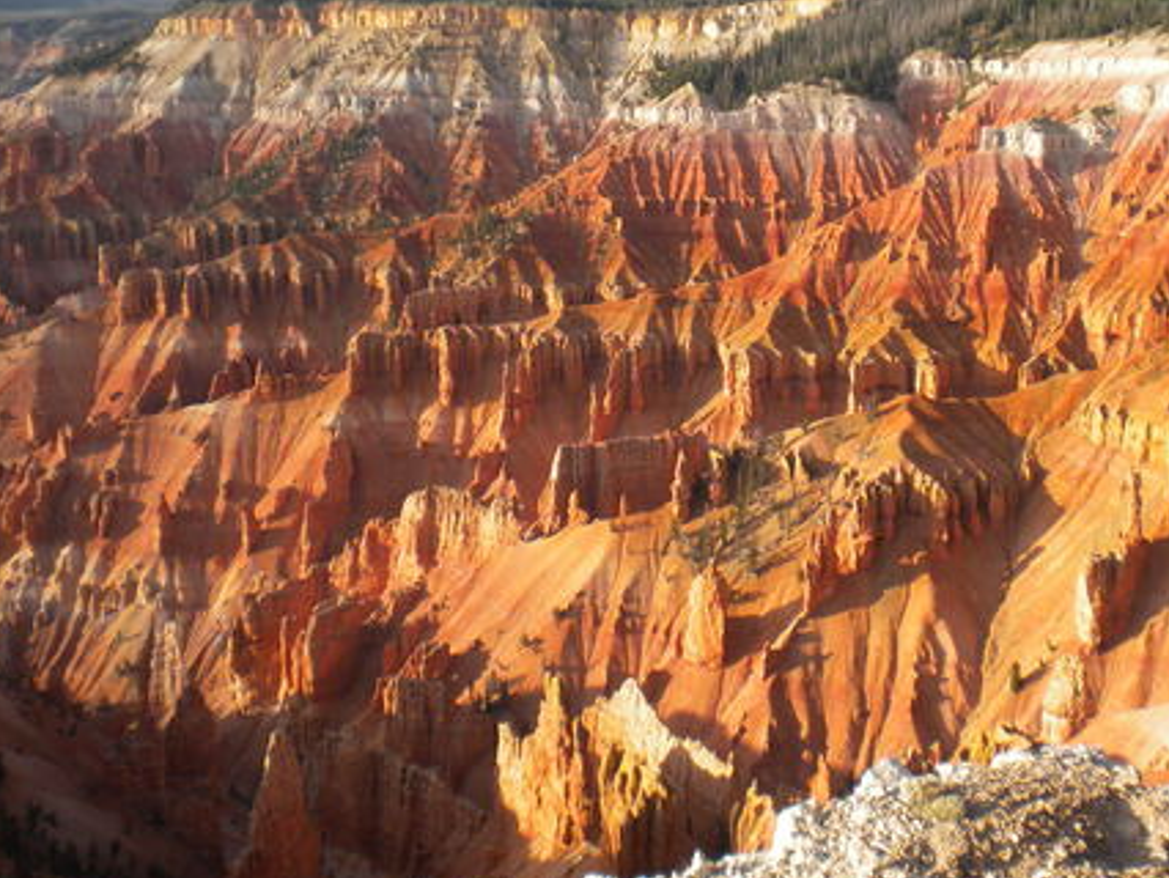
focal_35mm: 46
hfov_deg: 41.0
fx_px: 1554
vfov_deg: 31.4
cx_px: 713
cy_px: 332
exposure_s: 1/327
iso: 80
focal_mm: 6.3
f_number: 4.6
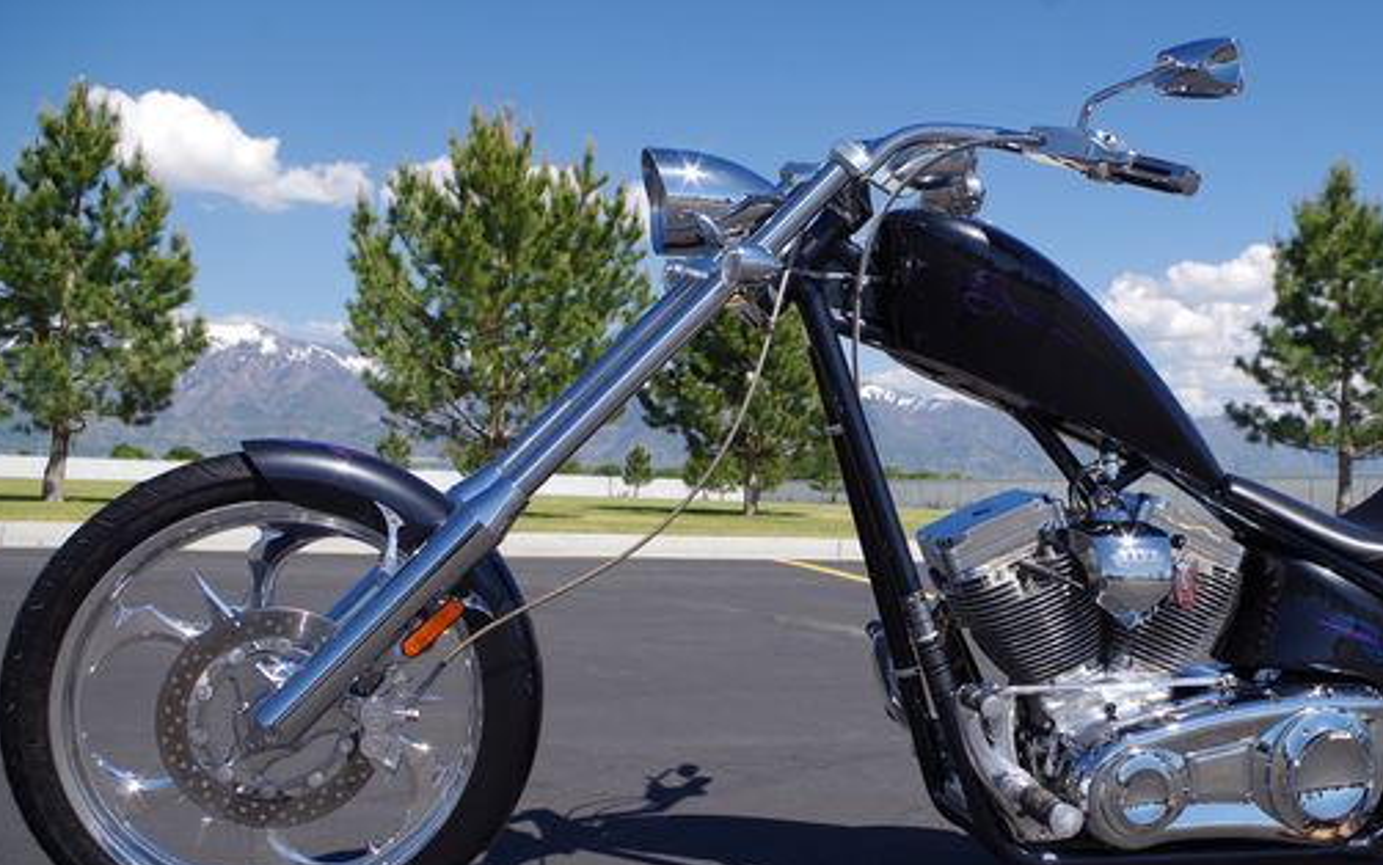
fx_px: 1470
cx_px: 862
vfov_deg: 32.8
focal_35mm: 39
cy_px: 450
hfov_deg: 49.9
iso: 100
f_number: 7.1
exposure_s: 1/320
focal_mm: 20
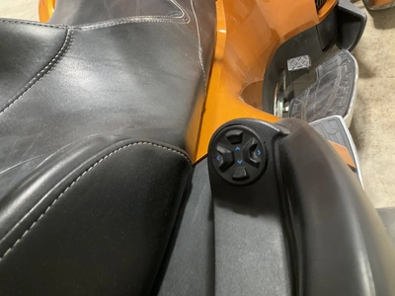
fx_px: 331
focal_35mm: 29
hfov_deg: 61.7
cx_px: 198
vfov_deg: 48.2
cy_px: 148
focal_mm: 3
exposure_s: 1/30
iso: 320
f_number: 1.8
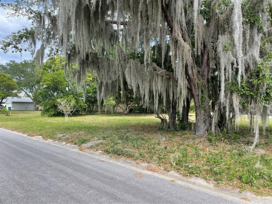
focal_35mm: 26
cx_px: 136
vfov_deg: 53.1
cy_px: 102
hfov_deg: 67.3
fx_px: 204
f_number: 1.6
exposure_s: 1/682
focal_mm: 4.2
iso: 32
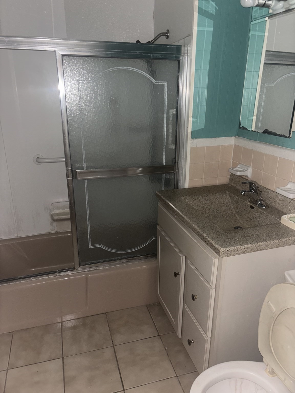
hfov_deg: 53.1
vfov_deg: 67.3
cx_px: 148
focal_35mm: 26
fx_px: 295
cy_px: 196
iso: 80
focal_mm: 5.96
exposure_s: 1/4
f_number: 1.6
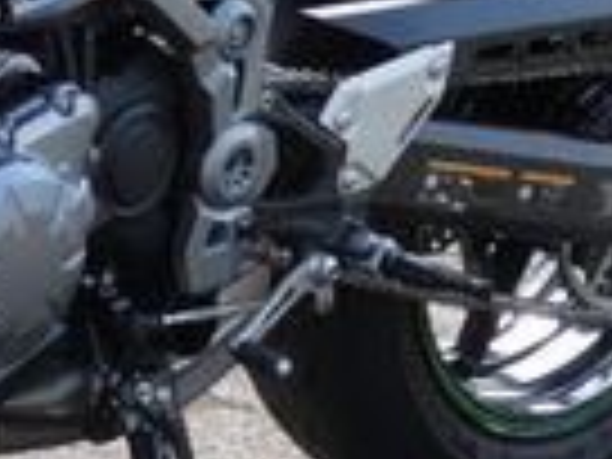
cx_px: -171
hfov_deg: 7.6
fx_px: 4579
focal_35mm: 259
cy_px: -32
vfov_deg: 5.7
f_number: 4
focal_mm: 9.9
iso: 80
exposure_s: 1/100
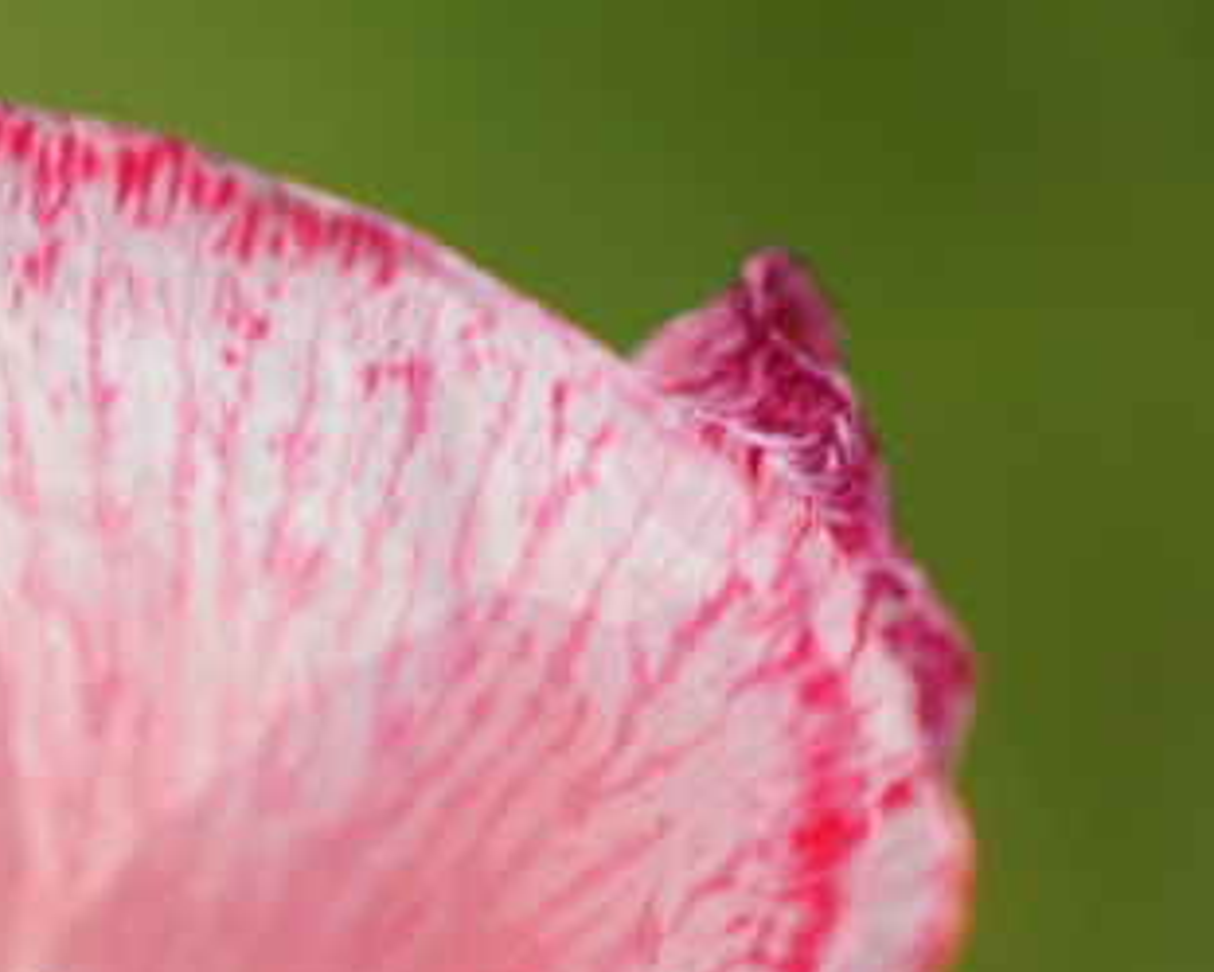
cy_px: 1448
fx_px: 23685
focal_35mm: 659
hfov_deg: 2.9
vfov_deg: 2.3
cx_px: -1116
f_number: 2
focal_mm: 135
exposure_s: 1/3200
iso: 100
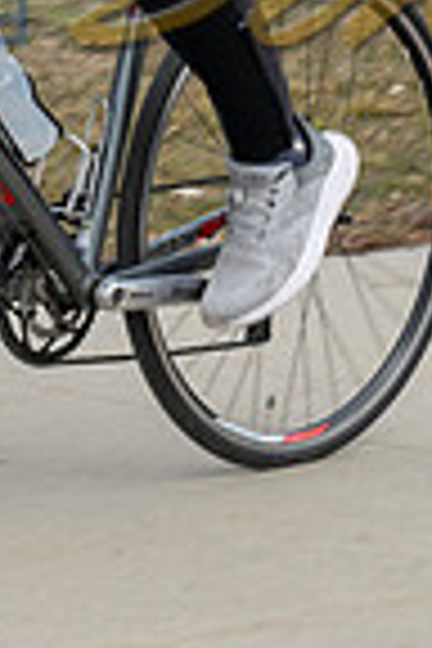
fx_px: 7181
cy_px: -319
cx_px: -125
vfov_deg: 5.1
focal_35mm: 399
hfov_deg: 3.4
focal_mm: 65
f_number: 7.1
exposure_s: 1/320
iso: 250
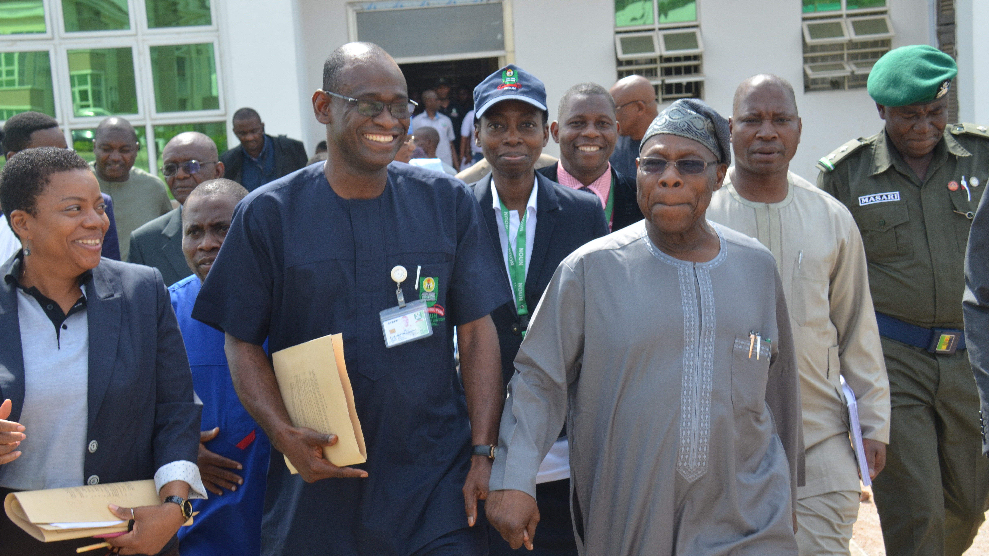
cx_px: 496
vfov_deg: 15.3
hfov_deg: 26.8
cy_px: 312
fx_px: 2072
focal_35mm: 79
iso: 400
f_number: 9
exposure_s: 1/320
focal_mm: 50
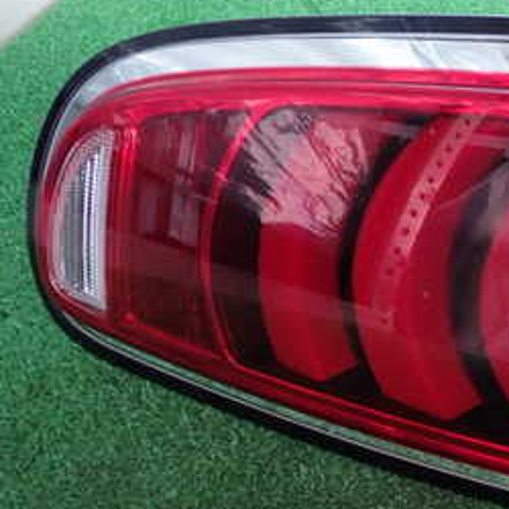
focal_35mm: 68
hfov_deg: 23.7
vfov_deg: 25.4
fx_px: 1131
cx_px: 562
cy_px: 265
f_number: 2.4
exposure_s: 1/60
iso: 200
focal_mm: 5.79
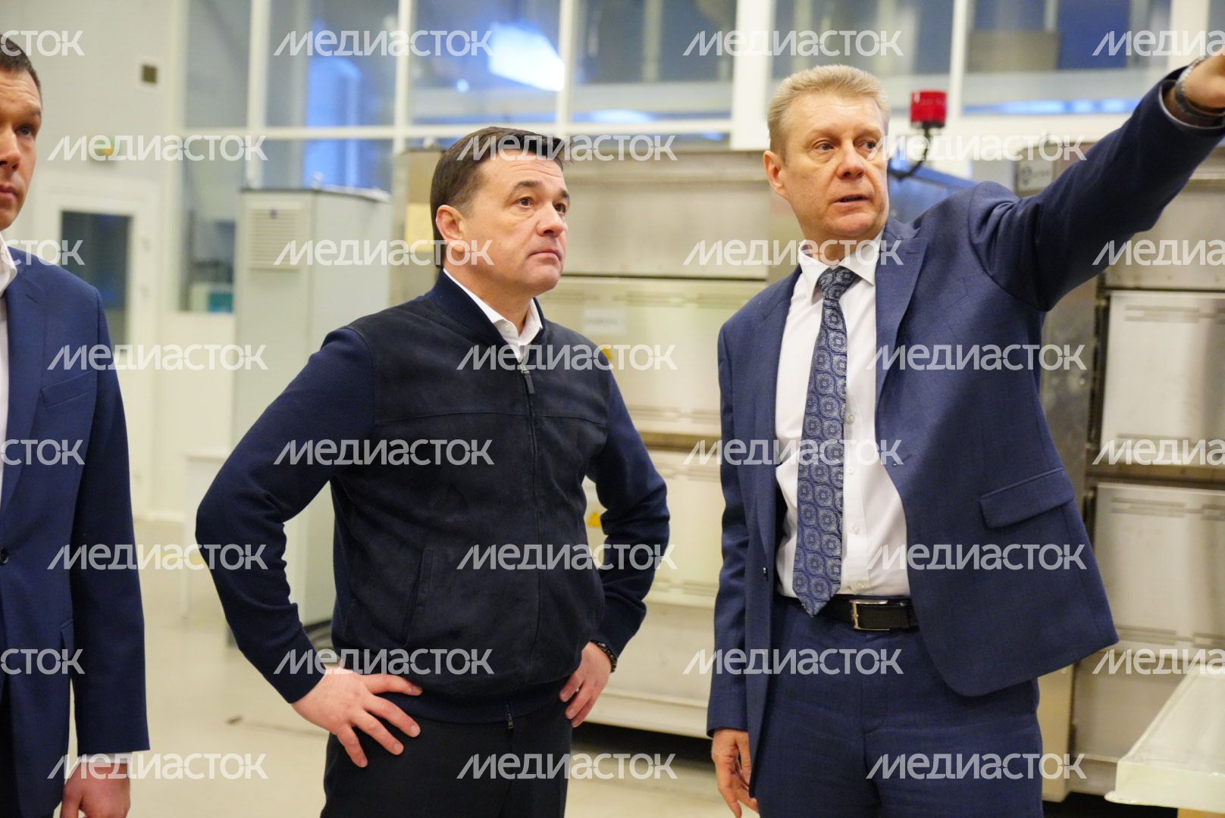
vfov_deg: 26.0
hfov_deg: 38.2
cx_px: 612
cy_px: 409
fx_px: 1771
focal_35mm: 52
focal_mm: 52
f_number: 2.8
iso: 6400
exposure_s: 1/400
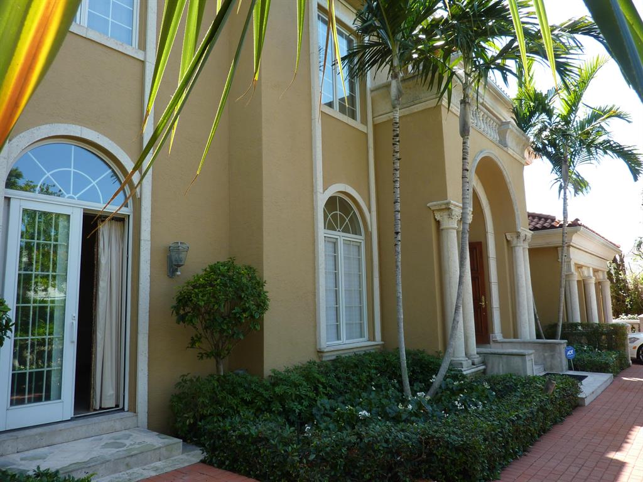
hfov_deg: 69.4
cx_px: 322
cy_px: 241
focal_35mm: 25
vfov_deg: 54.9
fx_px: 464
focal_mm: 4.1
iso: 80
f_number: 4
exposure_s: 1/125
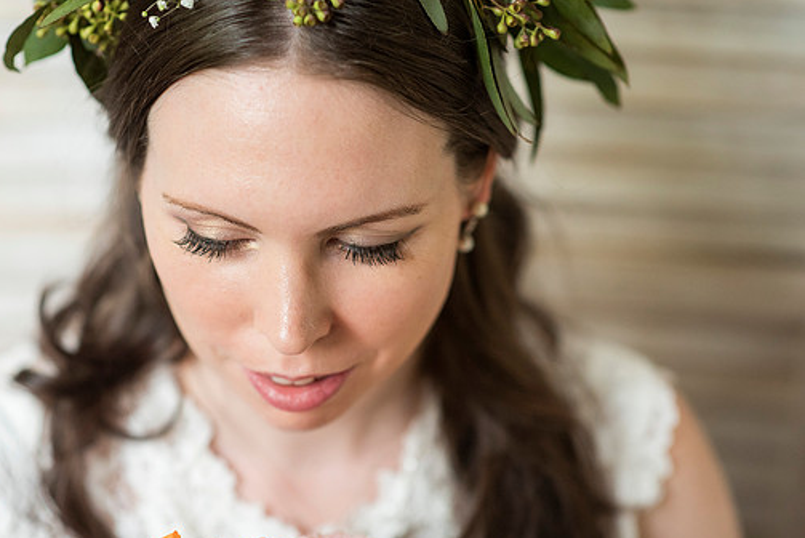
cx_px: 342
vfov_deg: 14.0
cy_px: 255
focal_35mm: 98
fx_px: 2193
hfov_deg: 20.8
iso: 1600
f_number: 2.5
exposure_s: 1/500
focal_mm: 85
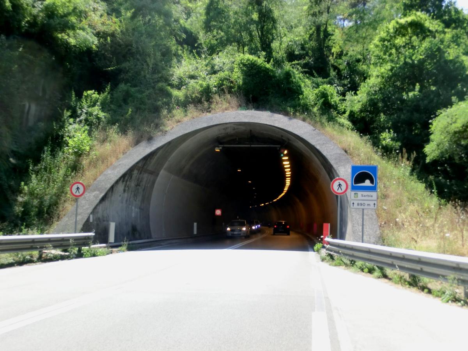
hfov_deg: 44.8
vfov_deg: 34.3
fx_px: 568
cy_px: 176
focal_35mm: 42
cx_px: 234
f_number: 4
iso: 80
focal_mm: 7.38
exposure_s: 1/250
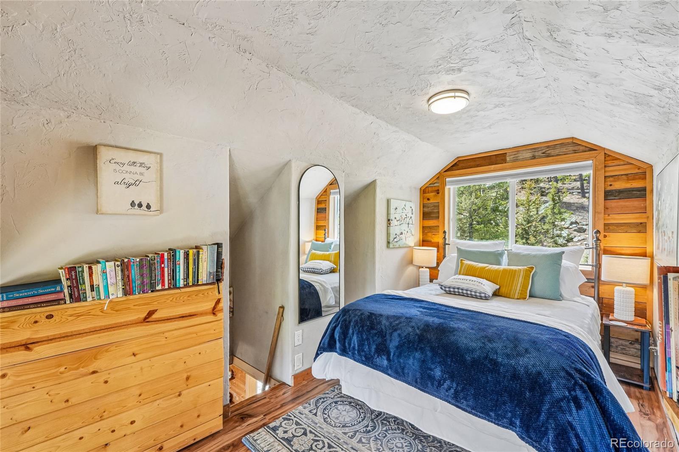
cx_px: 340
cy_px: 226
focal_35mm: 15
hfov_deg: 100.4
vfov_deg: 77.3
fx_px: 283
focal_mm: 10
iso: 800
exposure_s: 1/15
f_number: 8
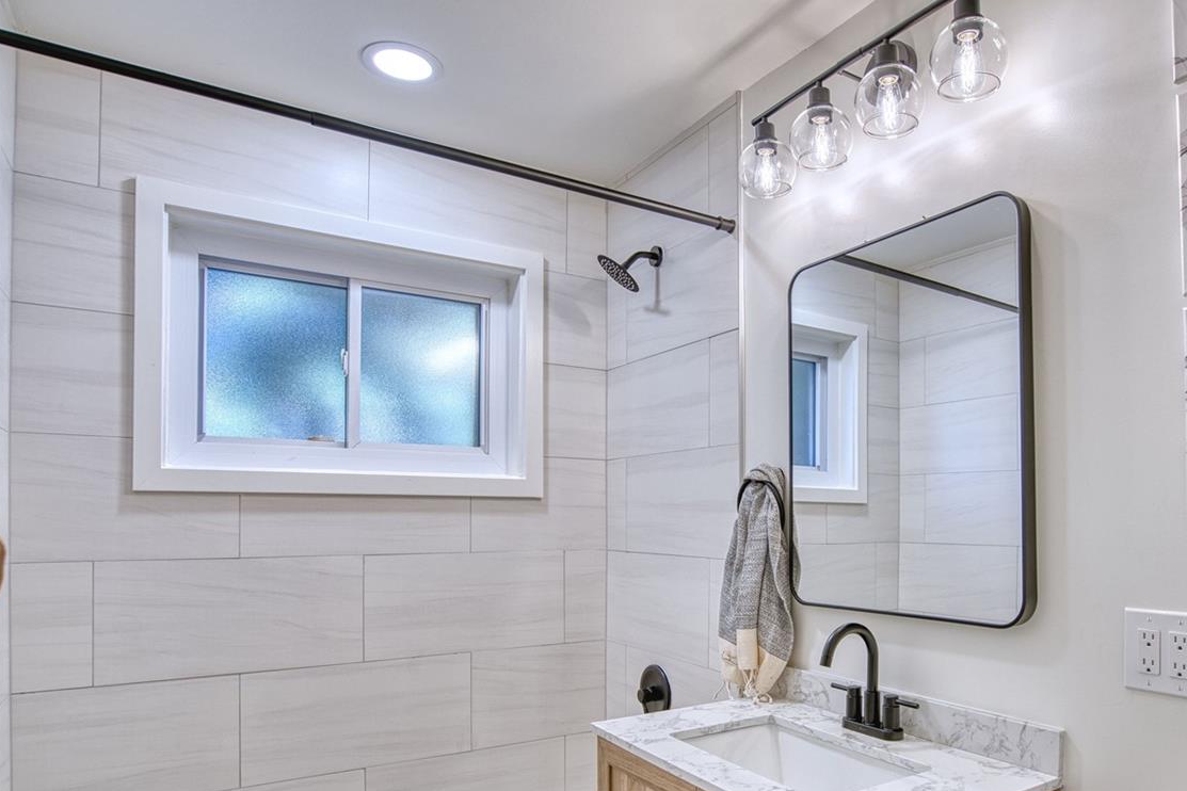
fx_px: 758
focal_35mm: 23
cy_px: 517
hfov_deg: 74.8
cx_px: 743
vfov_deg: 54.2
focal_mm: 16
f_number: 4
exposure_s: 1/100
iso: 500
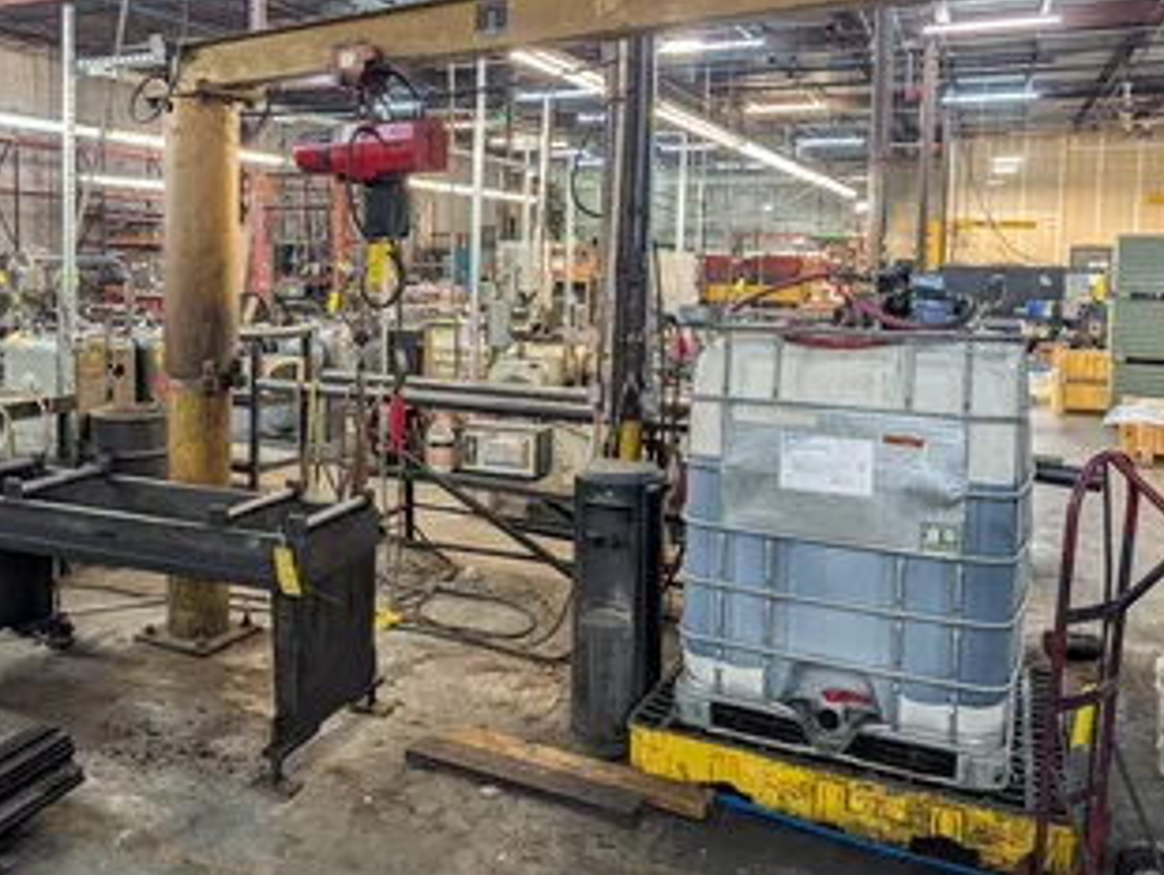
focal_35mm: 31
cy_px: 347
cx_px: 436
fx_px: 1043
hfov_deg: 57.6
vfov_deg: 45.2
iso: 216
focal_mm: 6.9
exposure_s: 1/63.1
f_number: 1.68
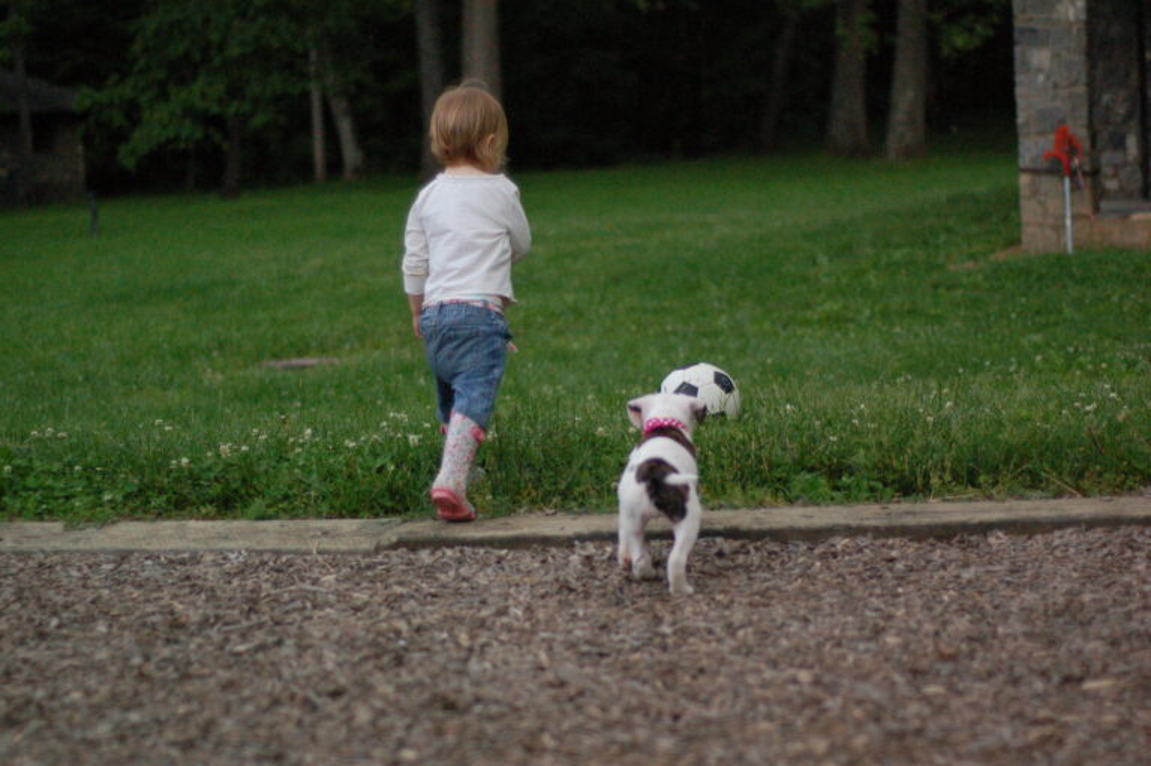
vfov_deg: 18.2
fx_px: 2396
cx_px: 576
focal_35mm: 75
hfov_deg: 27.0
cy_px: 383
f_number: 1.8
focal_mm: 50
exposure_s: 1/3200
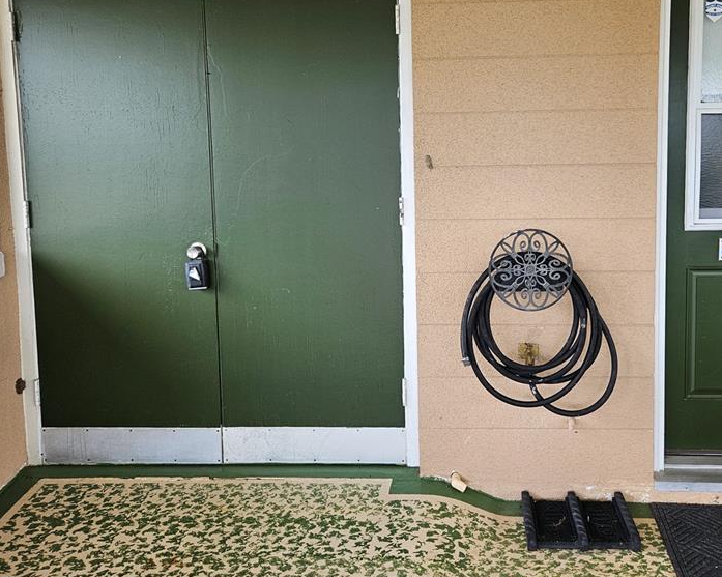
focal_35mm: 33
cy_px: 220
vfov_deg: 44.2
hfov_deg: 53.7
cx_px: 445
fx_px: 705
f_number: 1.8
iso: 64
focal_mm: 5.4
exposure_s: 1/207
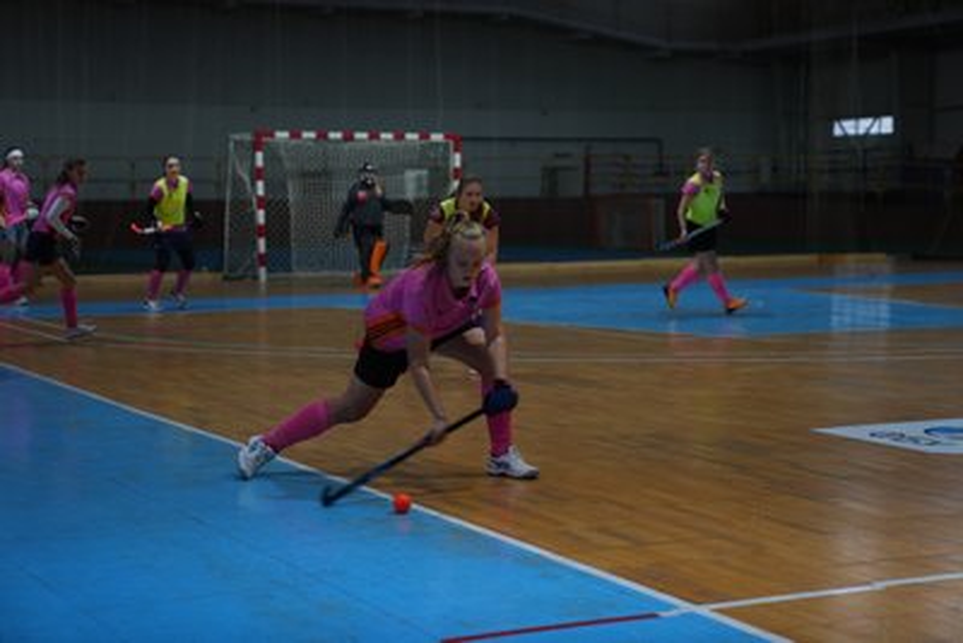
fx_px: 1873
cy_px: 322
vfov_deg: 19.5
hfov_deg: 28.8
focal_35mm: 70
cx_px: 482
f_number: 2.8
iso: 1000
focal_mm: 70
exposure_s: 1/200
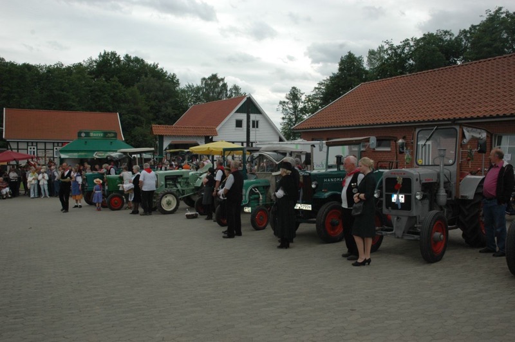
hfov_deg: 57.3
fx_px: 472
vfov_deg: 39.9
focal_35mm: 33
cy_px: 171
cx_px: 258
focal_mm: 22
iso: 400
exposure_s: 1/500
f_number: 8
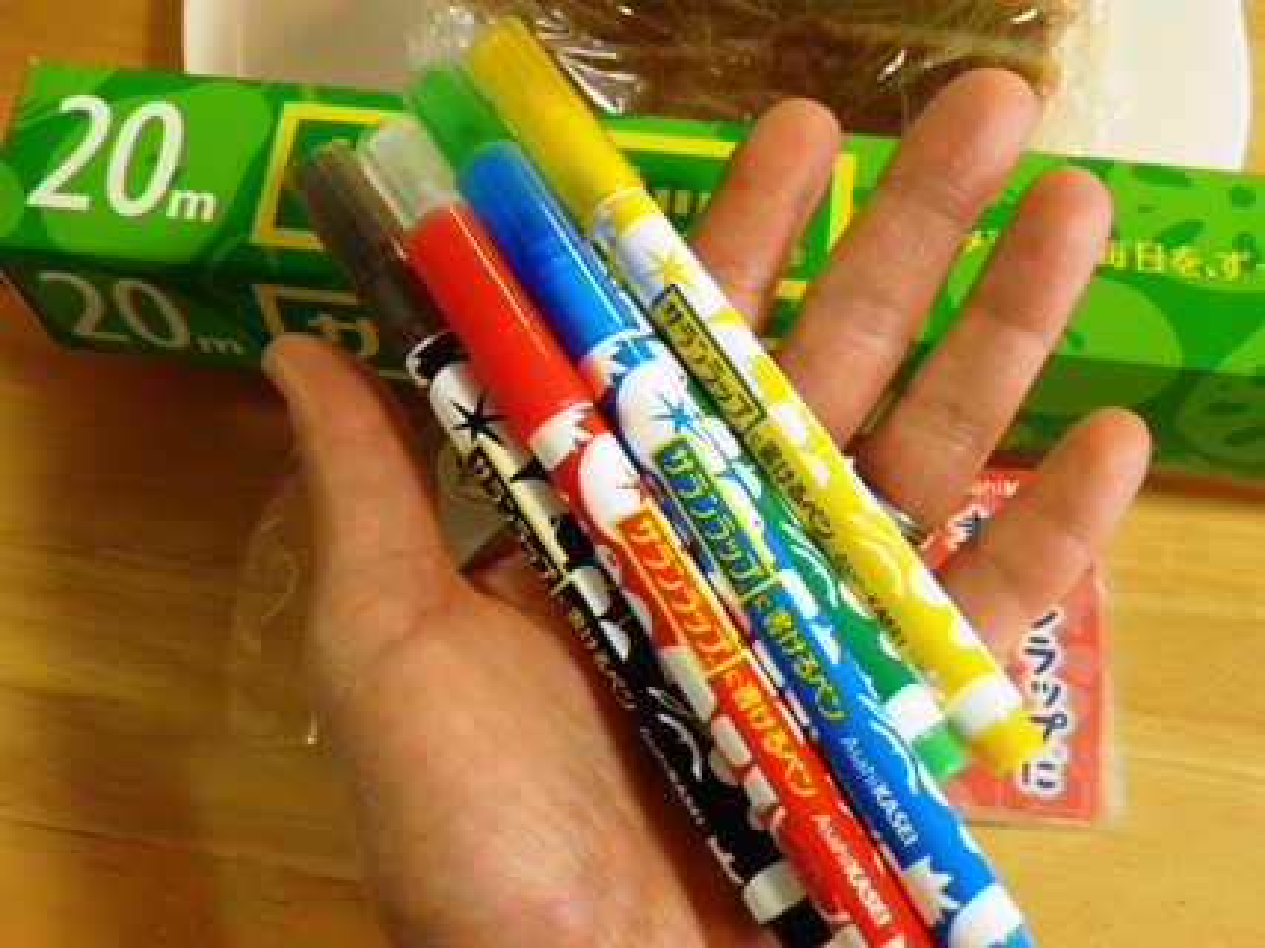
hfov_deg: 50.2
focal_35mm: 37
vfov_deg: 38.6
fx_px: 1352
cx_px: 632
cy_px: 474
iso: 400
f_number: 4.7
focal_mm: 6.64
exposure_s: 1/13
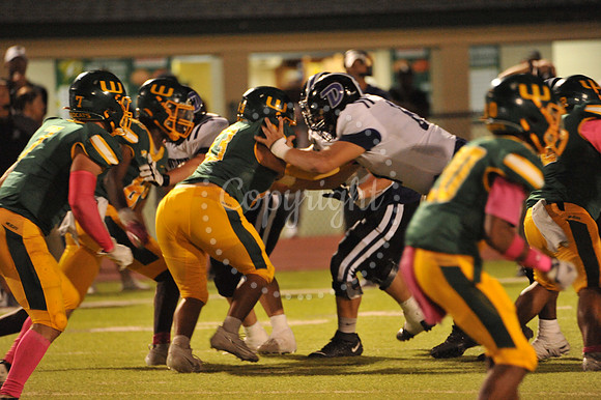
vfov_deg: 2.7
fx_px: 8342
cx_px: 300
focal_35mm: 500
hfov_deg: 4.1
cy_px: 200
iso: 6400
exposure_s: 1/160
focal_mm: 500
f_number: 6.3
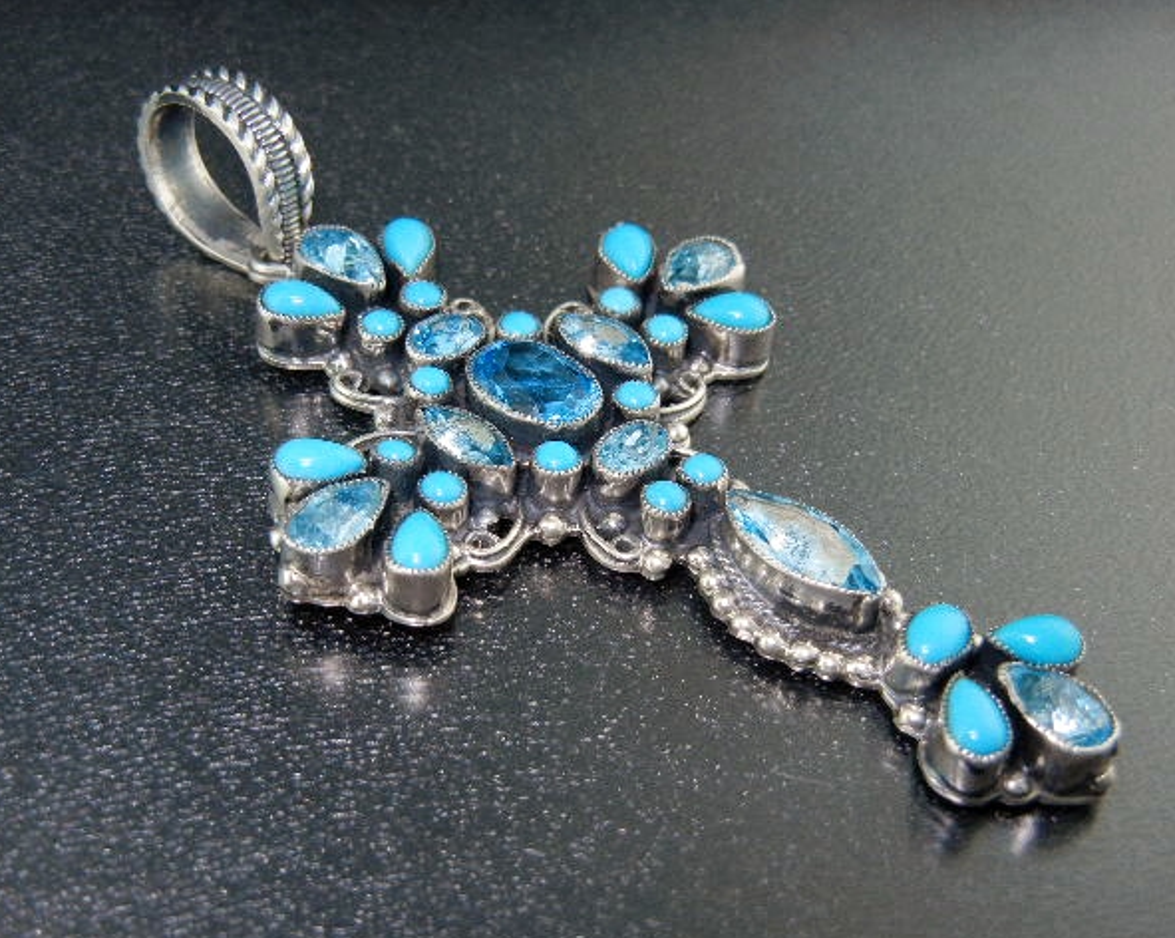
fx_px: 1911
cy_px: 473
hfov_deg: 34.2
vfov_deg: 27.6
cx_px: 577
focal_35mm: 55
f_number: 3.9
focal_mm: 9.3
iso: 200
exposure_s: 1/30
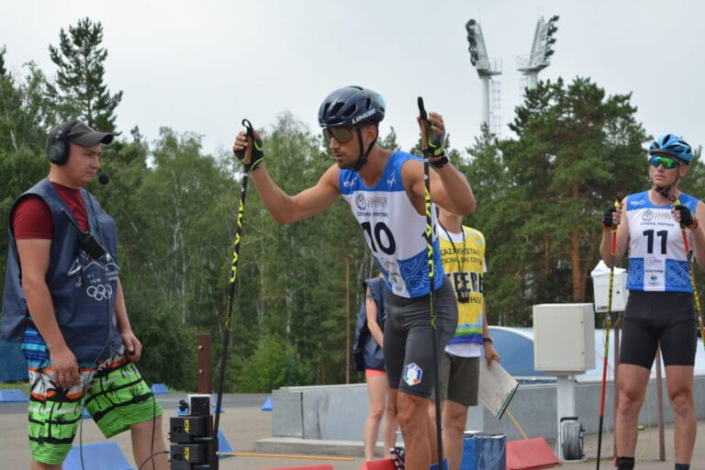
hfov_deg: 24.6
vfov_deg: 16.6
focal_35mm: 82
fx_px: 1615
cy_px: 235
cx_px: 352
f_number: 6.3
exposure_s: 1/800
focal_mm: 55
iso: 640
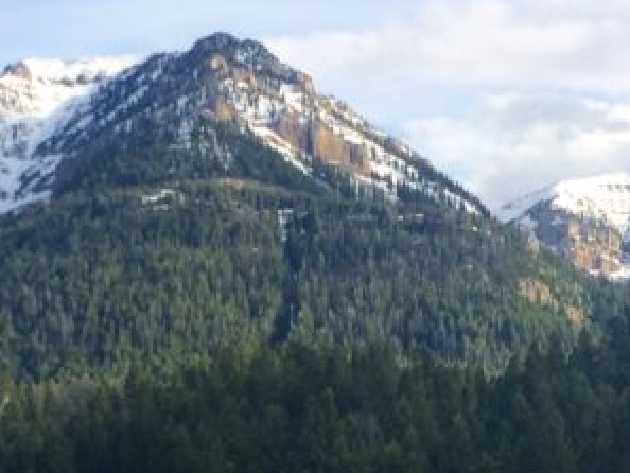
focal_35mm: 100
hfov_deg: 19.5
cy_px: 367
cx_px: 189
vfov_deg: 14.7
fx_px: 1821
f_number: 2.2
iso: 32
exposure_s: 1/1244
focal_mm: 4.15
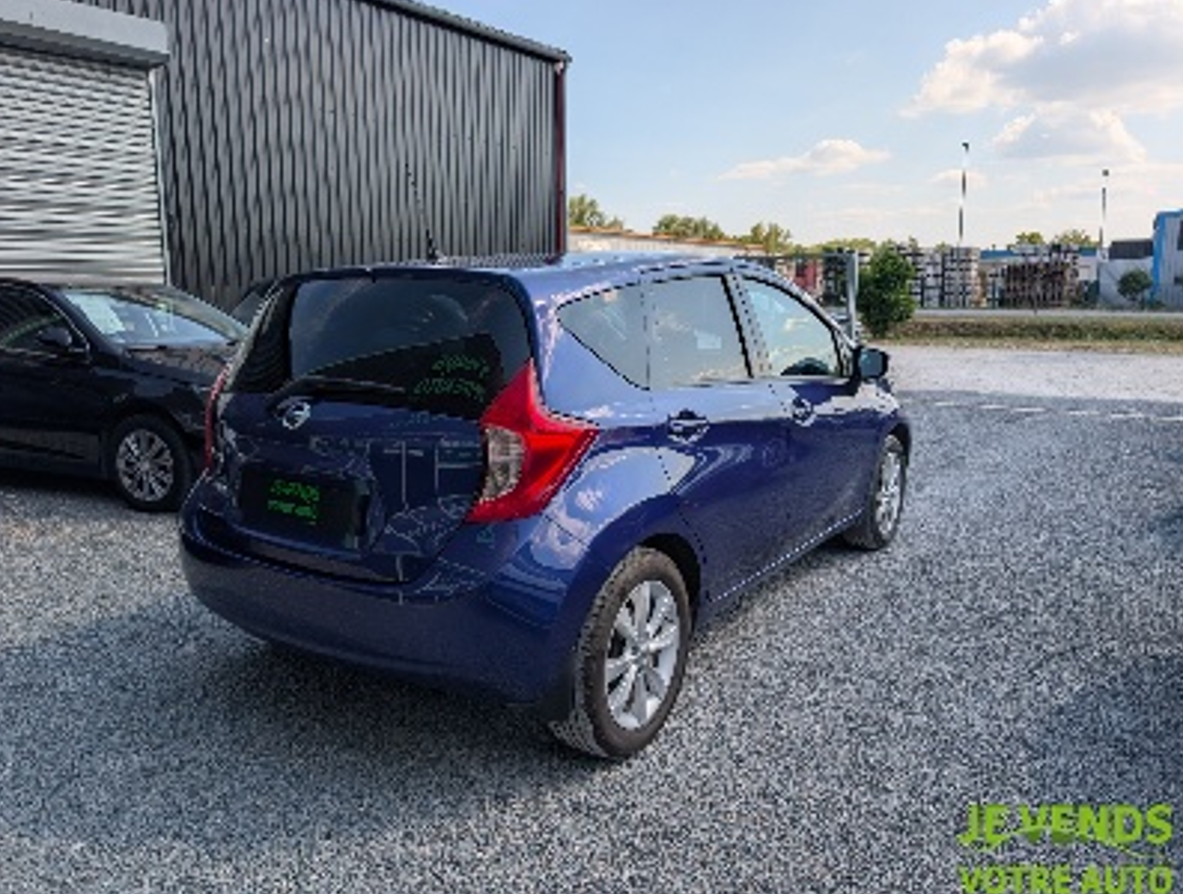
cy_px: 453
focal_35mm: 25
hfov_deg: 69.2
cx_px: 572
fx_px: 857
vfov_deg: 55.1
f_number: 1.68
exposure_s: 1/782
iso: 21
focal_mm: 6.9
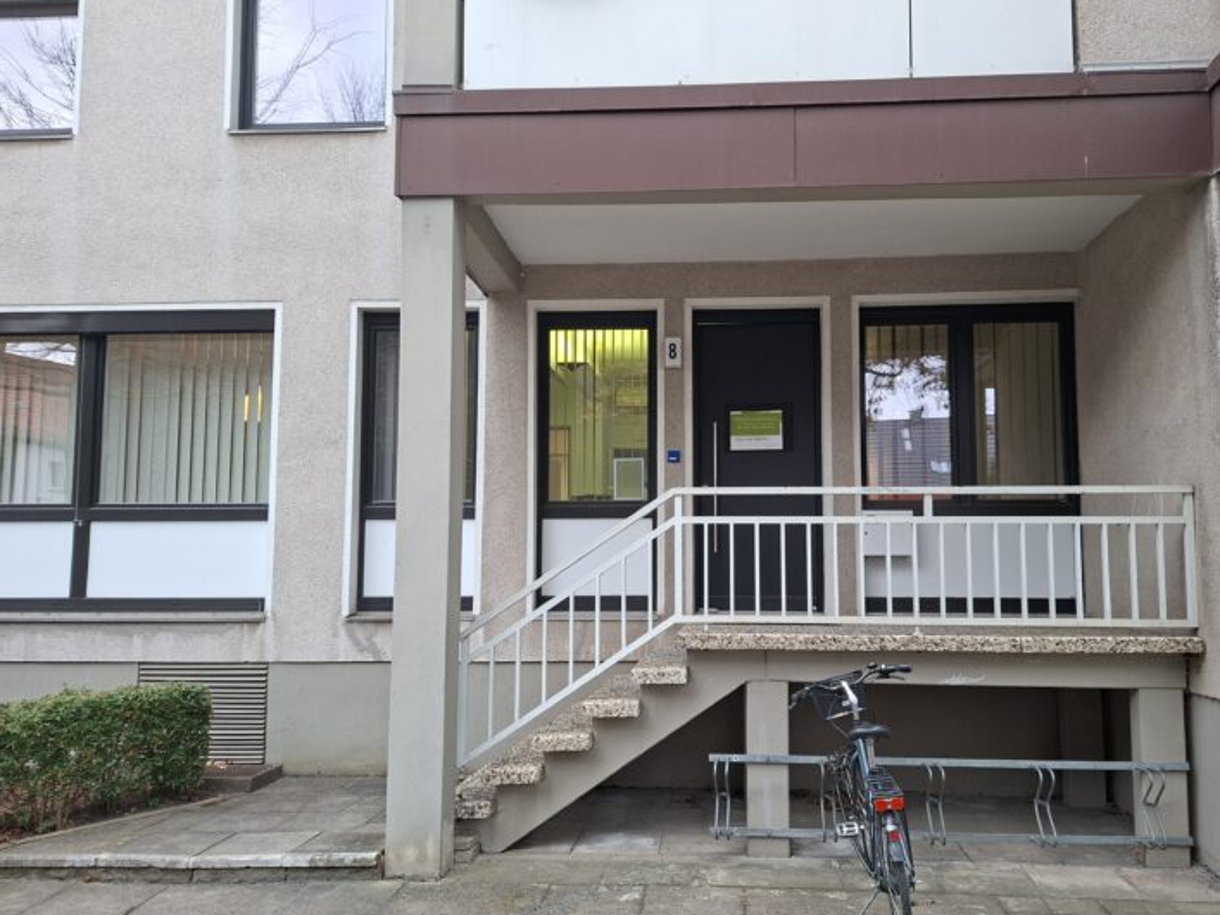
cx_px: 614
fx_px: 881
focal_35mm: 25
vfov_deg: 54.9
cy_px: 471
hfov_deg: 69.4
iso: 125
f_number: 1.8
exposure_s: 1/100
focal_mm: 5.54
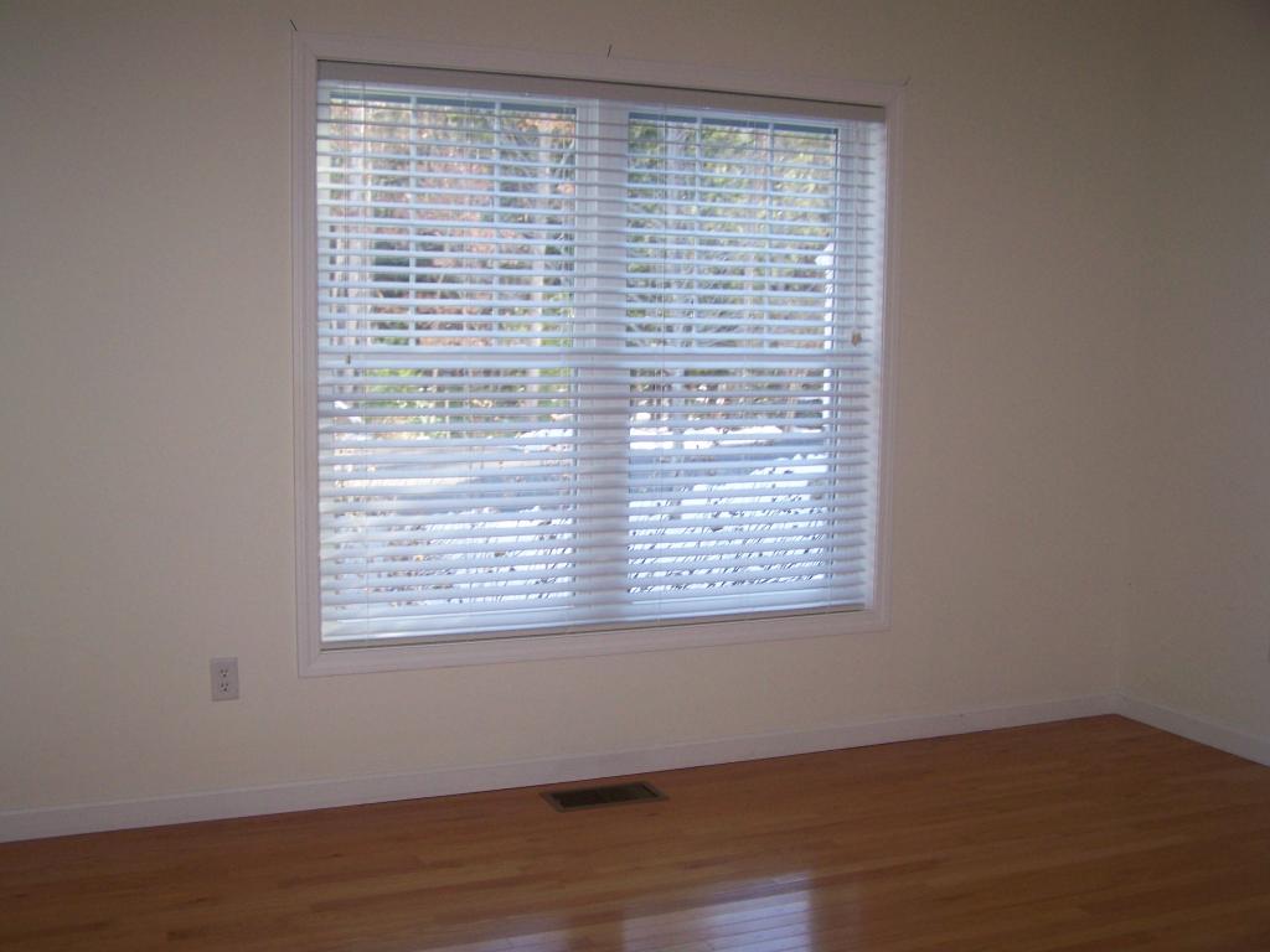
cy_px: 476
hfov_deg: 49.0
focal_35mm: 38
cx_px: 635
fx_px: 1394
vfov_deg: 37.7
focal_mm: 6.3
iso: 80
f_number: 2.8
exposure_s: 1/60
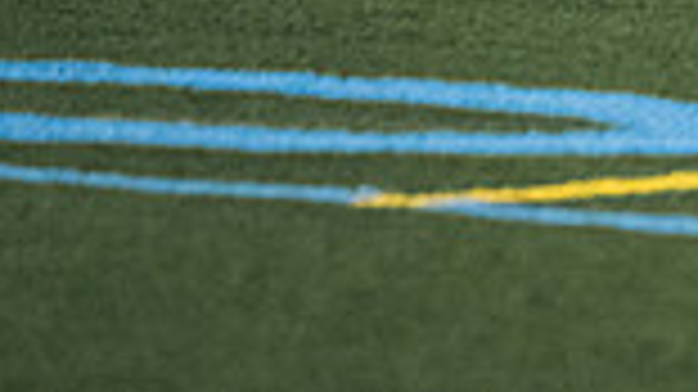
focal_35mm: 1179
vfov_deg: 1.0
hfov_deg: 1.8
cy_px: -473
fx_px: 21810
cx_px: 1220
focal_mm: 200
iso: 9000
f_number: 2.8
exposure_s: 1/500
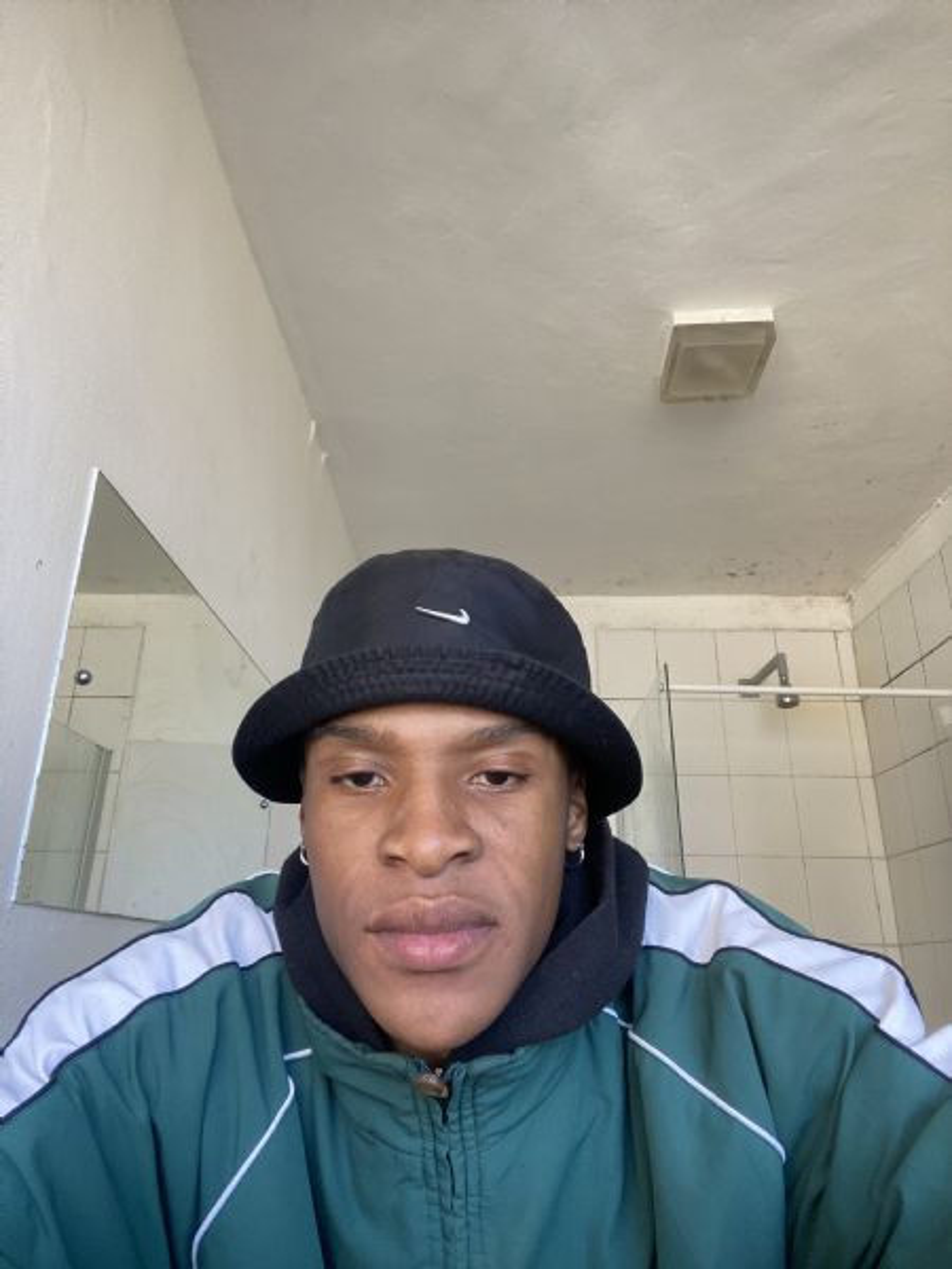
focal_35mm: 23
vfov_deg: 73.9
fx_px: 843
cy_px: 634
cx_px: 476
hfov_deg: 58.9
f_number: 2.2
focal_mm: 2.71
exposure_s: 1/60
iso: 160
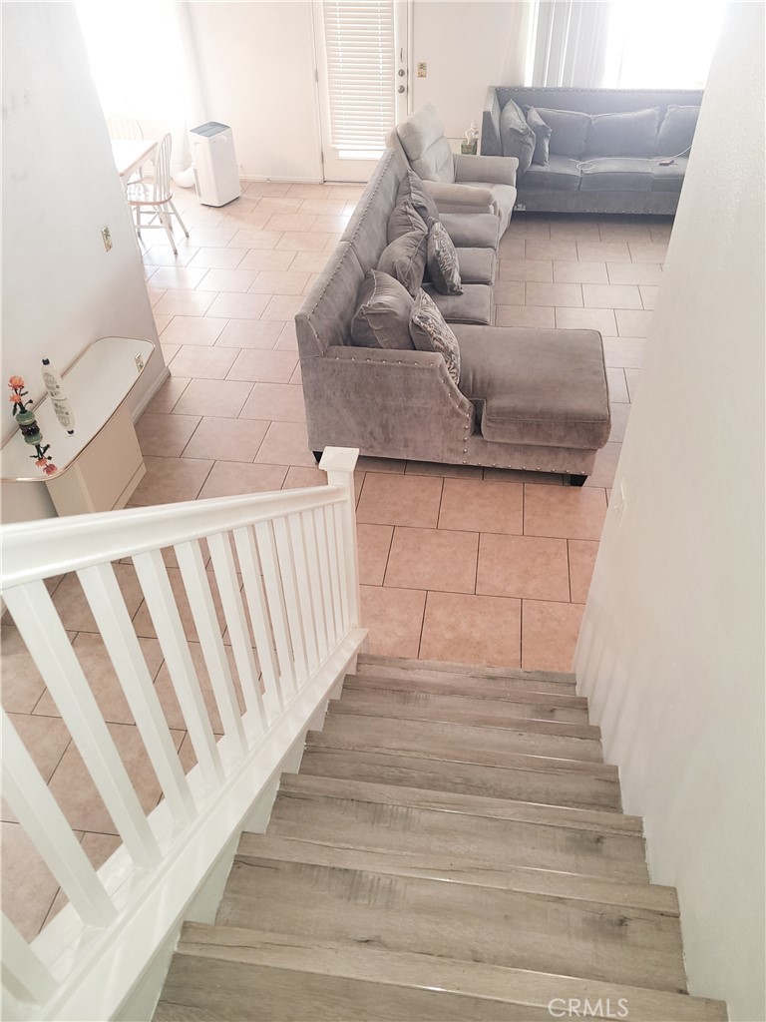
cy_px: 511
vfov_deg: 67.3
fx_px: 767
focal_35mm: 26
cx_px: 383
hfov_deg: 53.1
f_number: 1.8
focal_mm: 5.4
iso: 125
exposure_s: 1/24
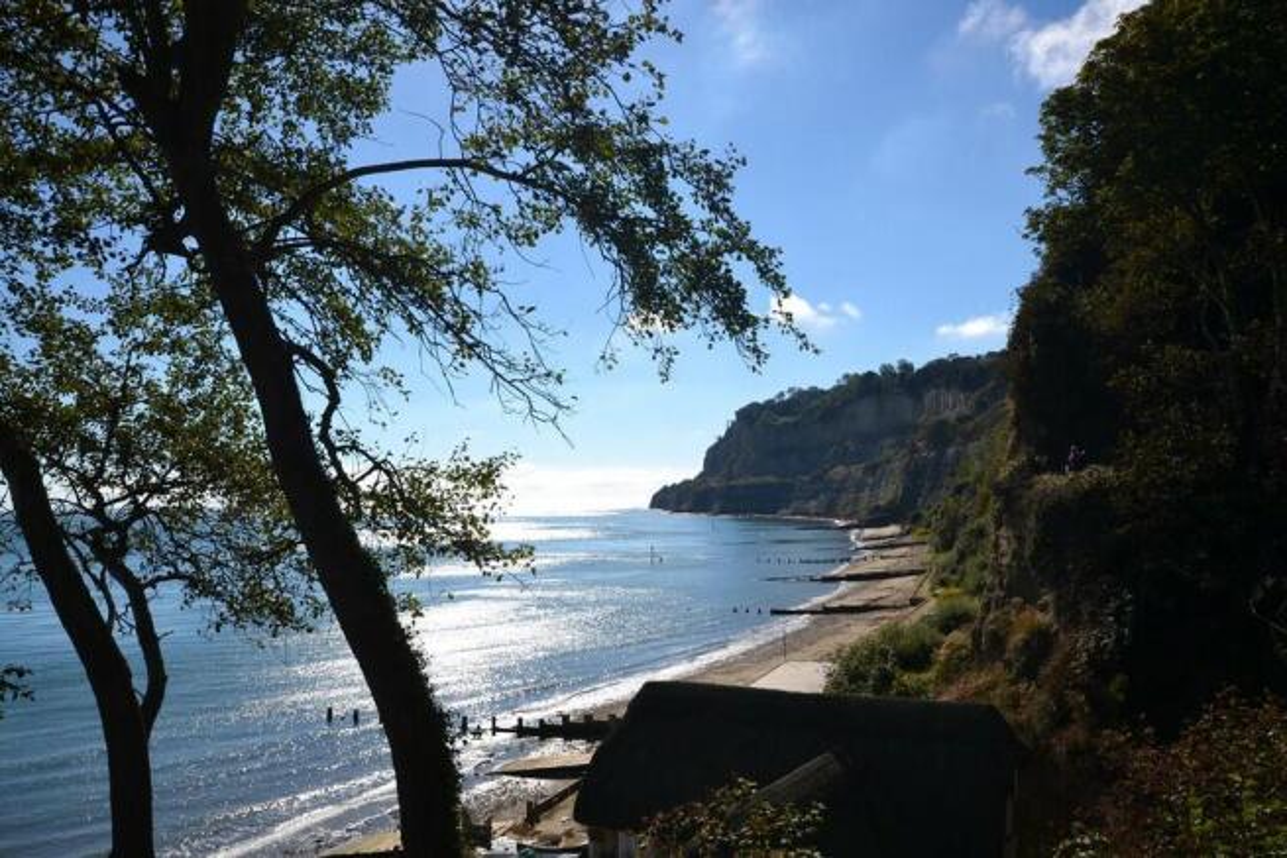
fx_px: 1073
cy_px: 429
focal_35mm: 30
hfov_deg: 61.9
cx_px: 644
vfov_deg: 43.6
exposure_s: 1/320
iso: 100
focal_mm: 20
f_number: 9
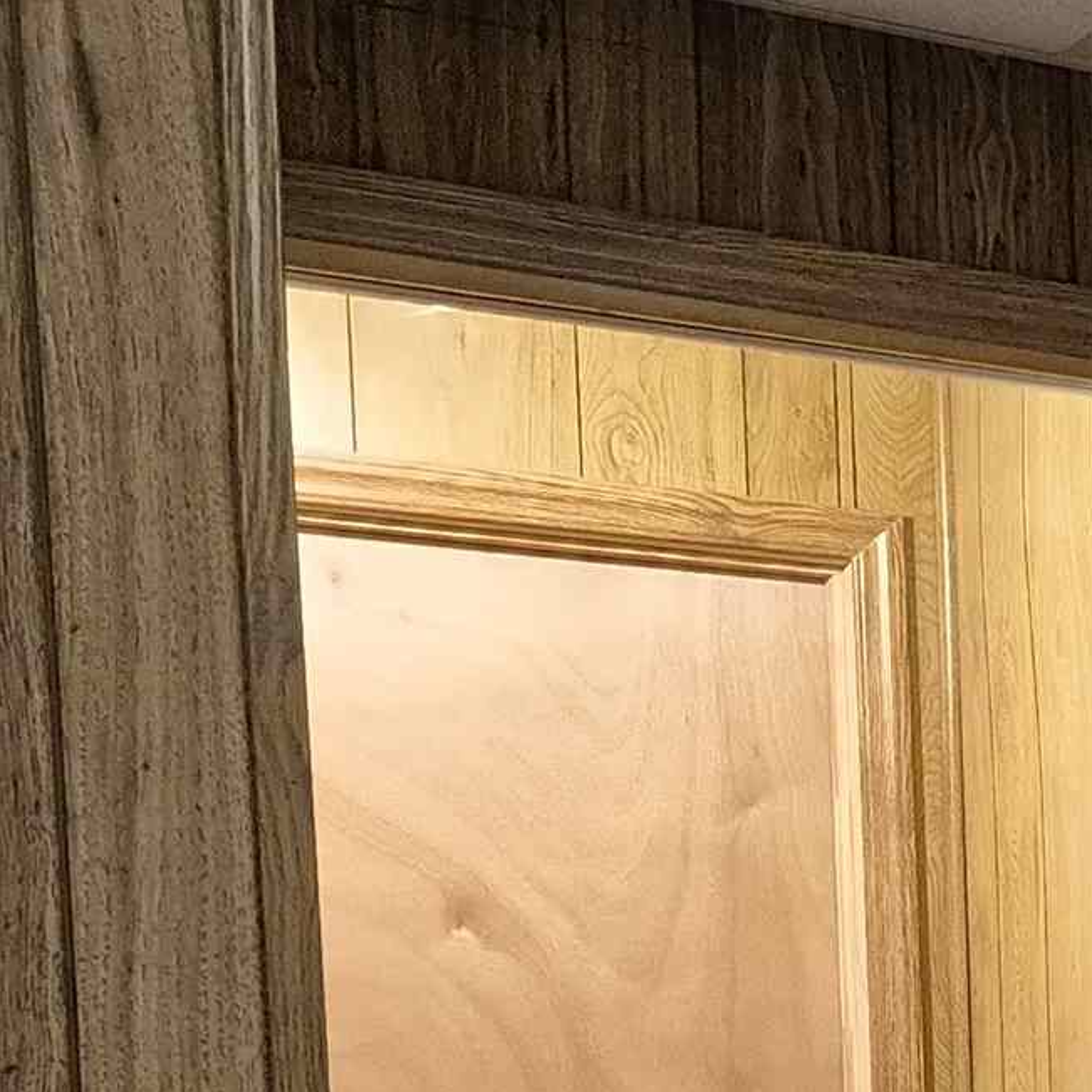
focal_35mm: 96
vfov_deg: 16.8
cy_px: 1501
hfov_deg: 14.7
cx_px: 2224
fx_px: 3426
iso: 1000
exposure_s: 1/120
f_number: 1.8
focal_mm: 5.4
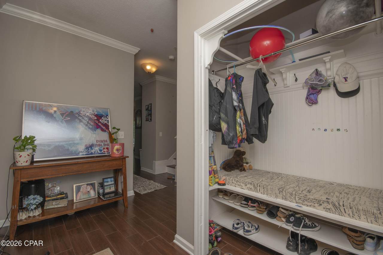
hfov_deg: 99.3
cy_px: 128
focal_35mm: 15
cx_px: 192
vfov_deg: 76.2
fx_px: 163
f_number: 10
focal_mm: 10
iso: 320
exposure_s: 1/100
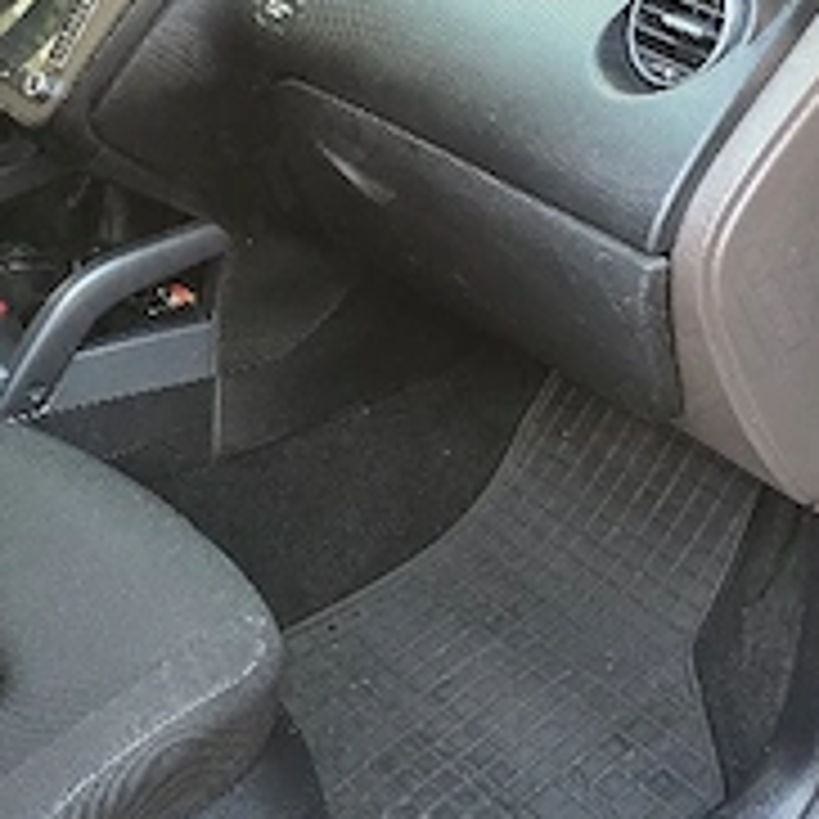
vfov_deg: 25.7
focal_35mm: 67
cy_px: 324
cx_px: 270
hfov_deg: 25.6
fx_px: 1793
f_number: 1.7
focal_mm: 6.3
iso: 100
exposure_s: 1/182
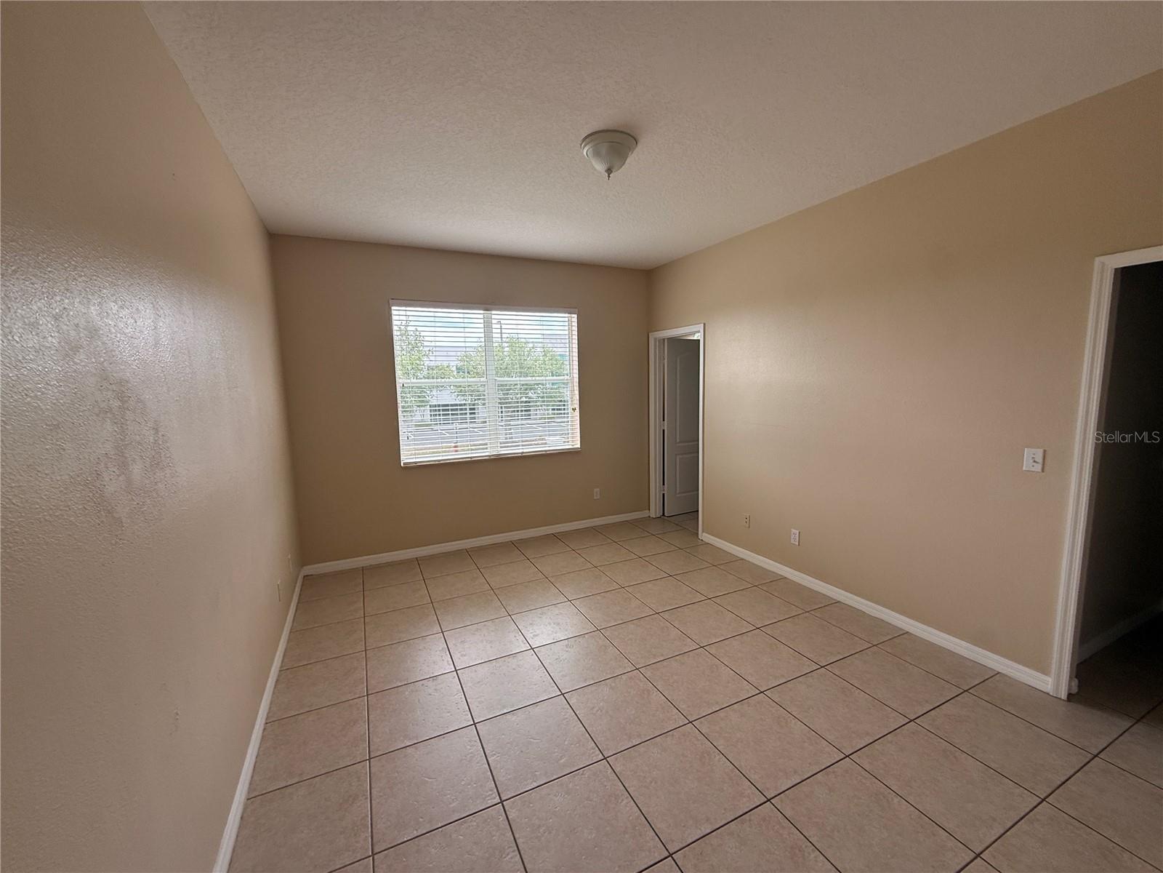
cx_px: 582
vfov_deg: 85.7
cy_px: 436
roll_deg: +1.1
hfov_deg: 102.1
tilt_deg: -6.3
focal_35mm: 14
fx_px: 470
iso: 64
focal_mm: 2.22
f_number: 2.2
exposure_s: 1/219
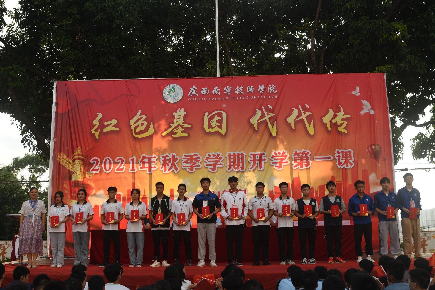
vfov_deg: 36.9
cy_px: 145
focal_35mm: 36
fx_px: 435
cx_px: 218
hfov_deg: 53.1
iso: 100
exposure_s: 1/400
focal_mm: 24
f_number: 4
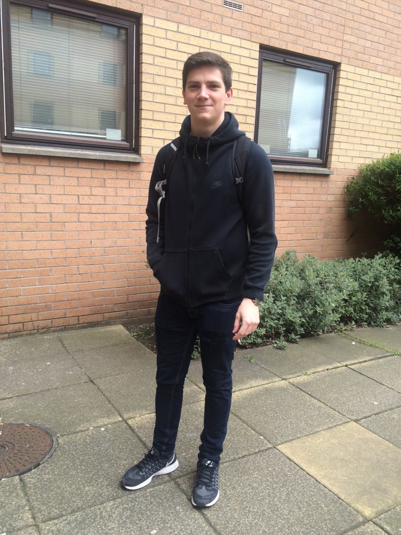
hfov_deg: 48.2
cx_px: 200
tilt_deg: -13.1
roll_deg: -1.7
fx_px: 448
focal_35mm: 29
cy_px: 268
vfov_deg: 61.7
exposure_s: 1/208
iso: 32
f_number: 2.2
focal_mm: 4.15
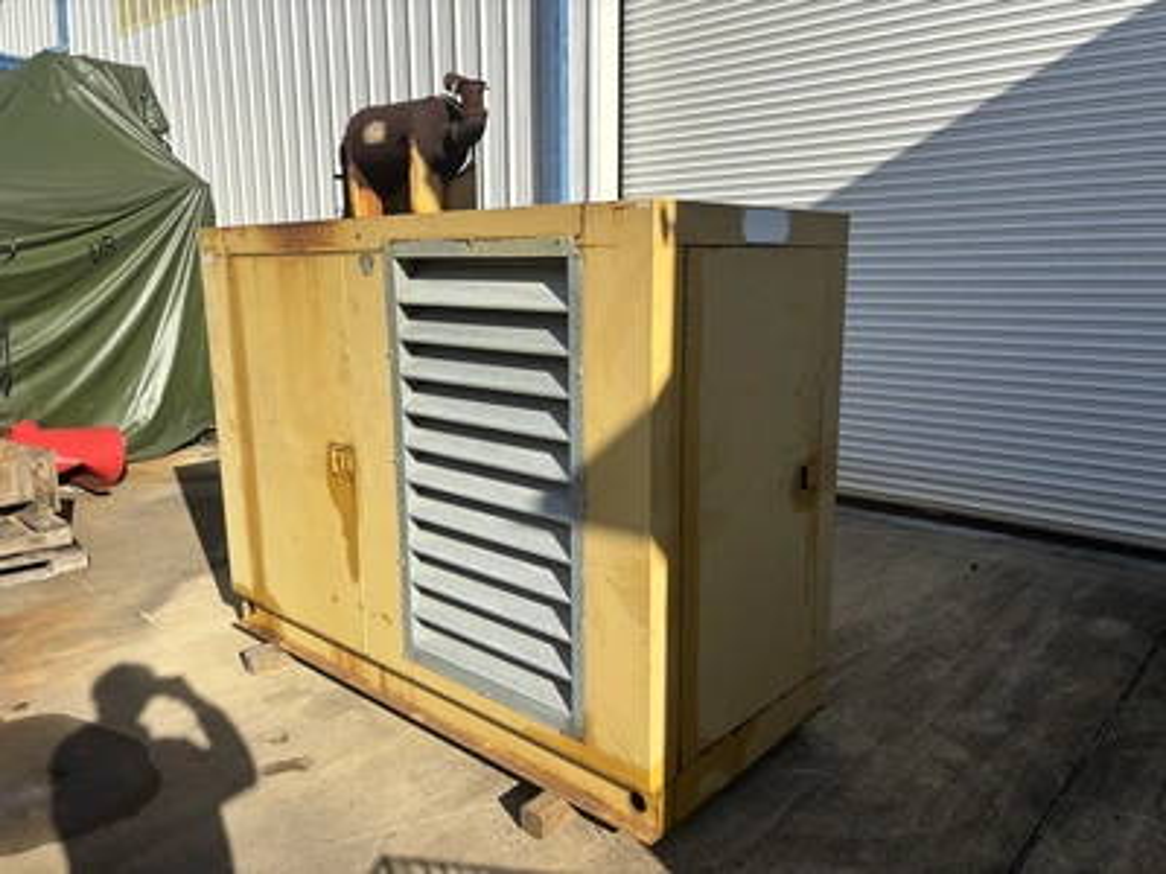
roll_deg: +0.6
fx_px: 876
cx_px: 583
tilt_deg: -9.9
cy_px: 437
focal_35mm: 26
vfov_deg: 53.1
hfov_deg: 67.3
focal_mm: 5.96
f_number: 1.6
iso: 50
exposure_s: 1/3311
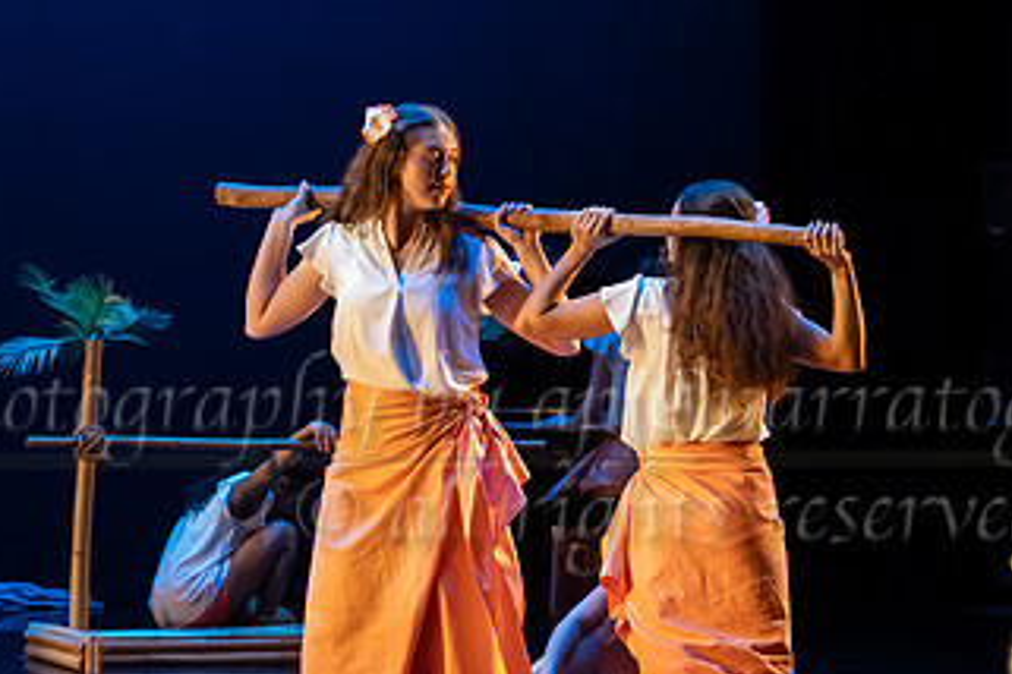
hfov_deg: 12.5
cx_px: 585
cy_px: 395
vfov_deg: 8.4
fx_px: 4610
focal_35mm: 164
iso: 4000
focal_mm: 75
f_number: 4
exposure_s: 1/400
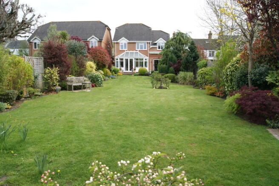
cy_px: 93
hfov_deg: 67.4
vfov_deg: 47.8
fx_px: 209
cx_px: 140
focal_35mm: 27
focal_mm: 18
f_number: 8
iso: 100
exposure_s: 1/80
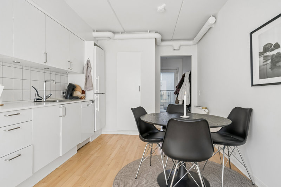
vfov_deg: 61.9
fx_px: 156
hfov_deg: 84.0
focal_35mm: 20
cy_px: 94
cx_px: 140
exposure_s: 1/100
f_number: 7.1
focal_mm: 20
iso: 800
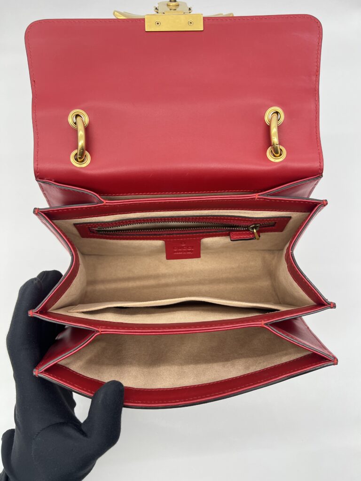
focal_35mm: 26
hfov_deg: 53.1
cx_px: 180
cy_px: 240
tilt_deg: -75.4
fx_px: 362
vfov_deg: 67.3
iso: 40
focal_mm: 5.7
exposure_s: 1/100
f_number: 1.5
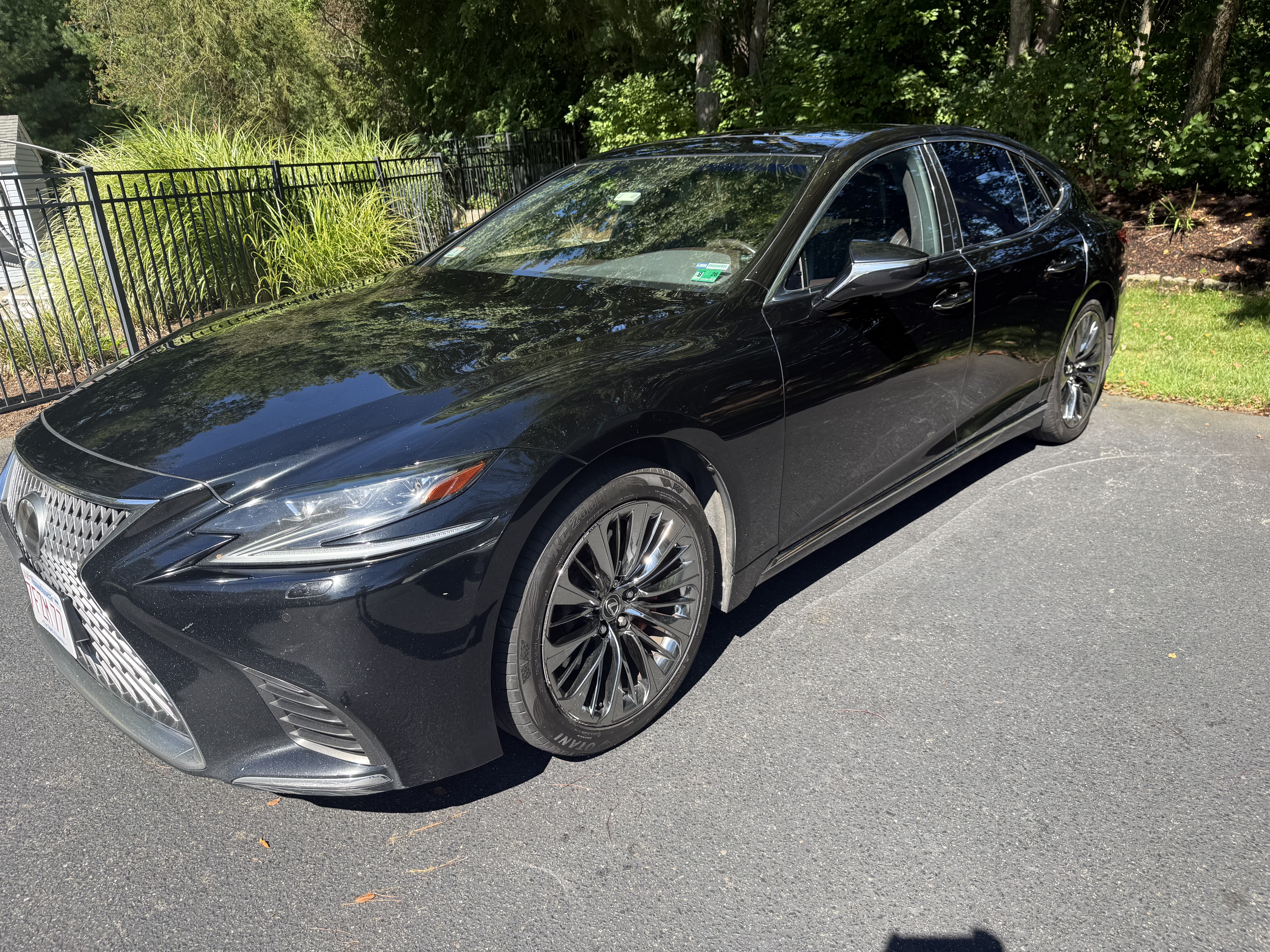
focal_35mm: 24
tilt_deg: -19.9
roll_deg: +3.2
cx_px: 635
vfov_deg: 56.8
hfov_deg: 71.6
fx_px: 881
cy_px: 476
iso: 80
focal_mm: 6.76
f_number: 1.78
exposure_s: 1/1005
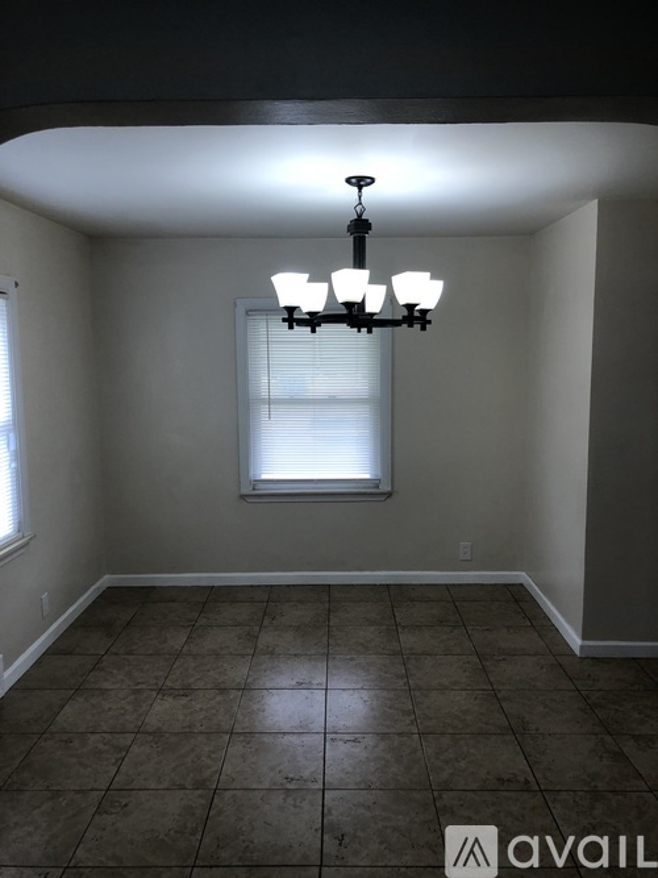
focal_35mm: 28
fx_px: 710
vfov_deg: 63.5
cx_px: 329
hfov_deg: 49.7
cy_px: 439
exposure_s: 1/40
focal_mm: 3.99
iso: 25
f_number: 1.8
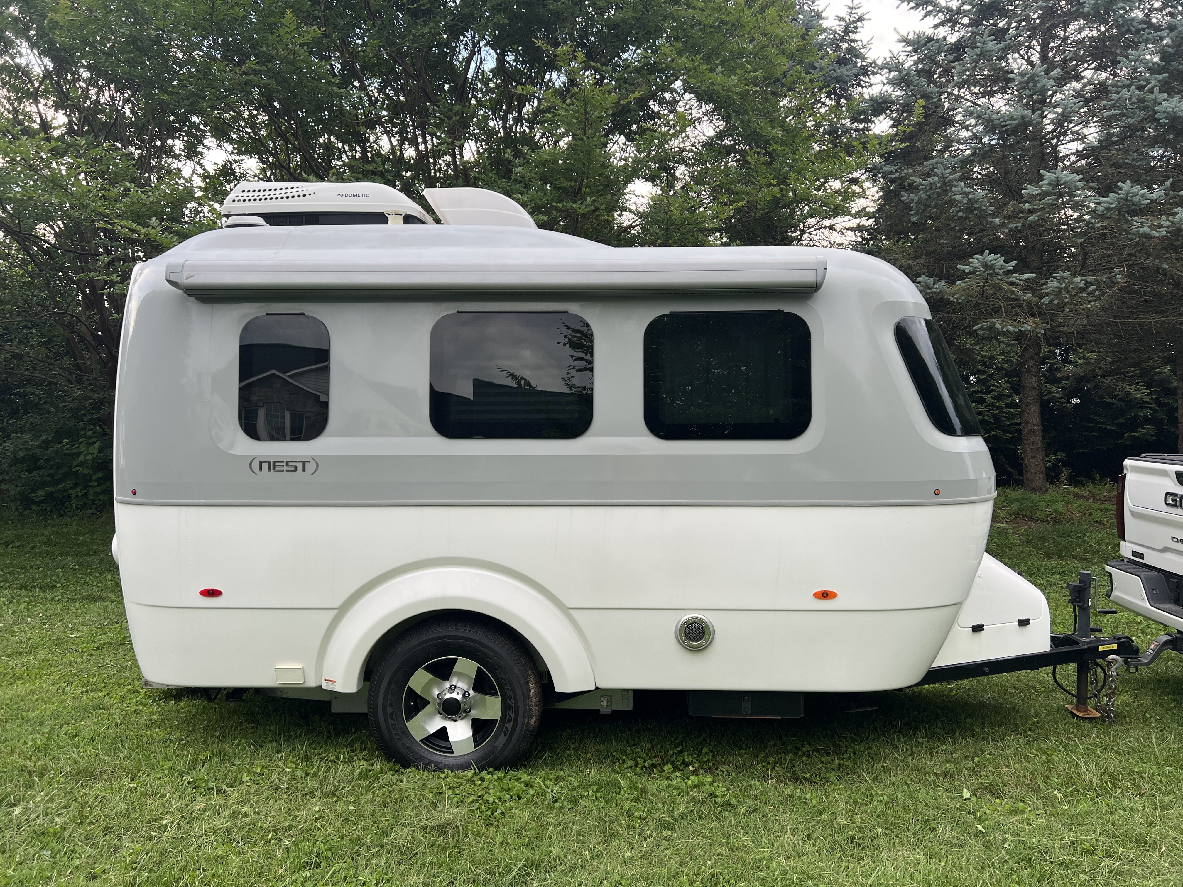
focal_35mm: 26
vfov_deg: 53.1
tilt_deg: -1.9
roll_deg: -0.5
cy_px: 444
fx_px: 889
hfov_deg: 67.3
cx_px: 592
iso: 40
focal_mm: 5.7
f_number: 1.5
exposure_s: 1/121
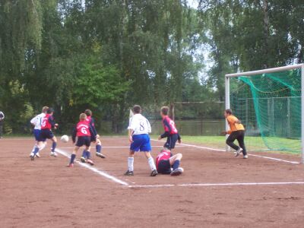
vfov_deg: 13.3
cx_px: 152
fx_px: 975
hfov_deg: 17.7
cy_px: 114
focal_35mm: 111
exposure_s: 1/125
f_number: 4.8
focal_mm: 16.8
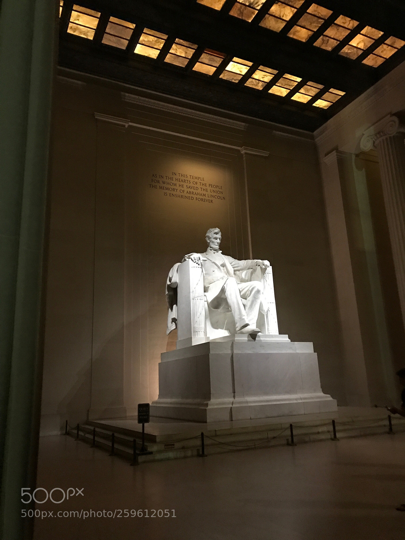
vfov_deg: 63.4
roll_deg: +1.7
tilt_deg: +14.9
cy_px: 270
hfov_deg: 49.7
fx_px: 437
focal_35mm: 28
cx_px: 202
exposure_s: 1/5
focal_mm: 3.99
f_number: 1.8
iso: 100
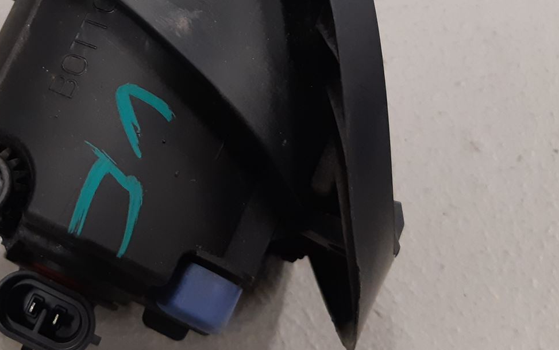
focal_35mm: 58
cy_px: 27
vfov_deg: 21.8
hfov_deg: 34.5
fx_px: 884
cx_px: 148
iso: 160
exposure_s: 1/50
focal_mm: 3.93
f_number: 1.7
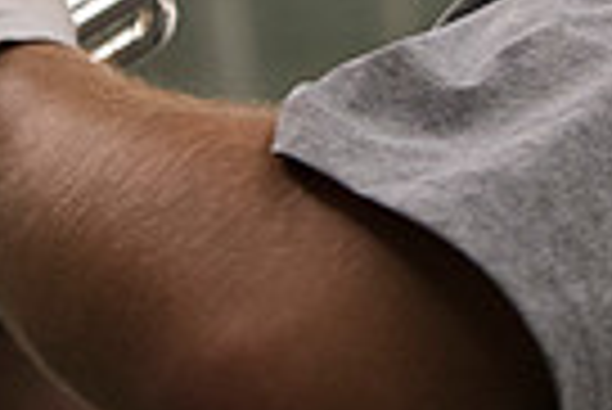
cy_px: -219
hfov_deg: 10.0
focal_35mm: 196
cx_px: 1030
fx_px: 3336
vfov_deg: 6.9
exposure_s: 1/320
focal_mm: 46
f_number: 3.2
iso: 3200
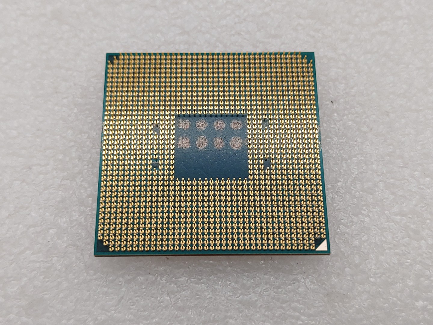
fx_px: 650
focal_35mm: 52
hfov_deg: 36.8
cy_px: 162
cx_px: 216
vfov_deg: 28.0
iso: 50
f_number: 1.8
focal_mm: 4.36
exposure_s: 1/157
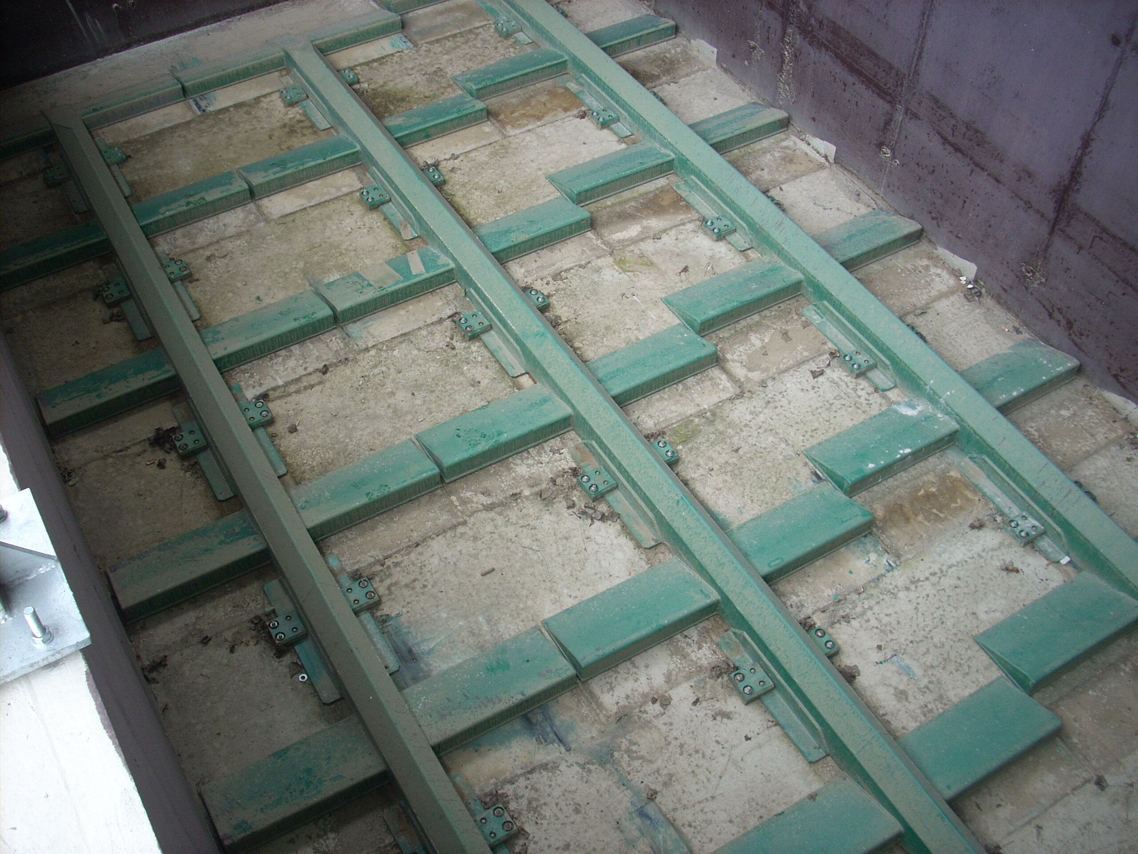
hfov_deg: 50.1
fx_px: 1216
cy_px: 427
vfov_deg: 38.7
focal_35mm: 37
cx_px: 569
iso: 64
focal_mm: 6.2
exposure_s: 1/92.5
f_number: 2.8
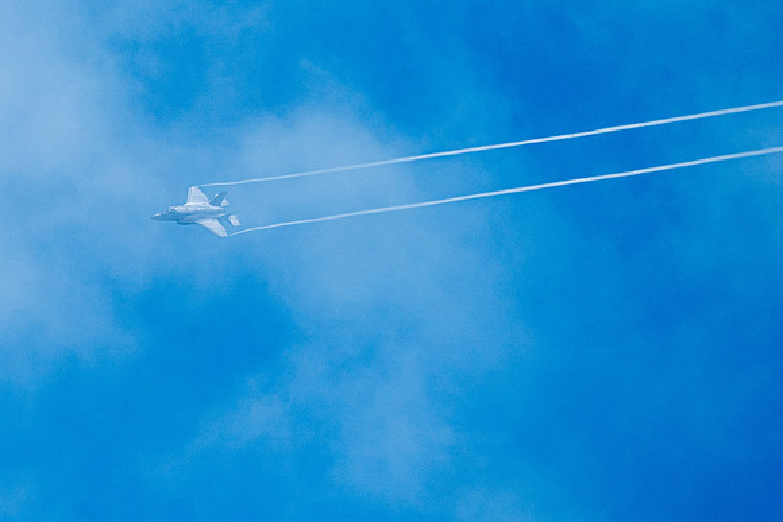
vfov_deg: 1.9
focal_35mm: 732
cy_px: 230
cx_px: 140
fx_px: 15916
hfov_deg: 2.8
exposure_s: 1/1250
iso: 640
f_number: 10
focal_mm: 400
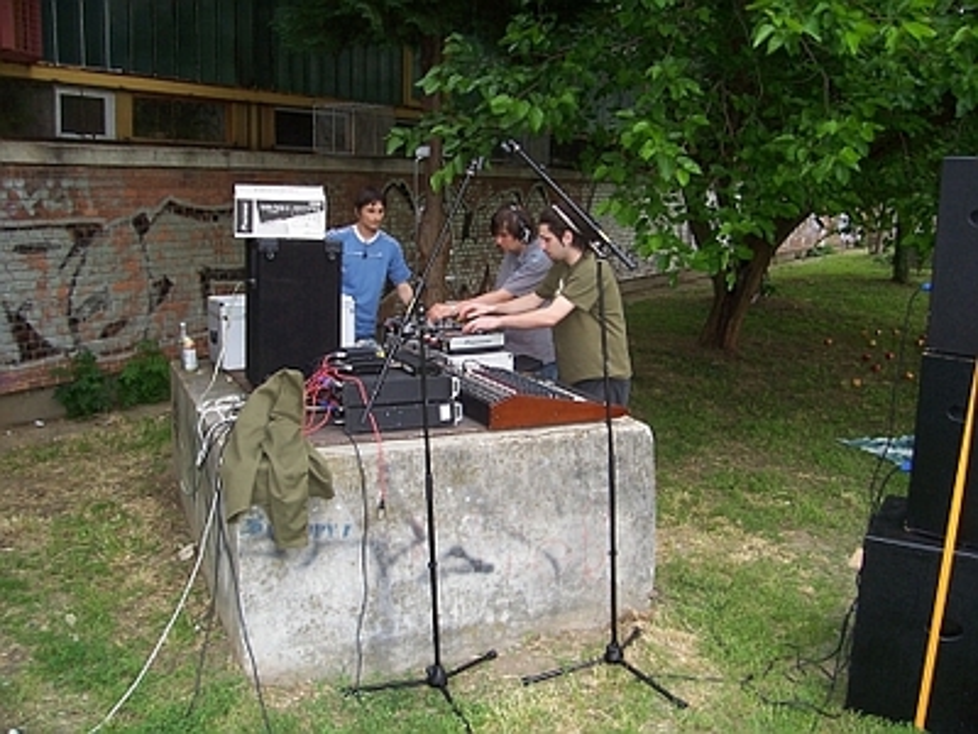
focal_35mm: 34
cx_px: 489
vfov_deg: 41.8
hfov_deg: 54.0
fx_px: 961
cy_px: 367
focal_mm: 5.6
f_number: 2.7
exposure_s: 1/60
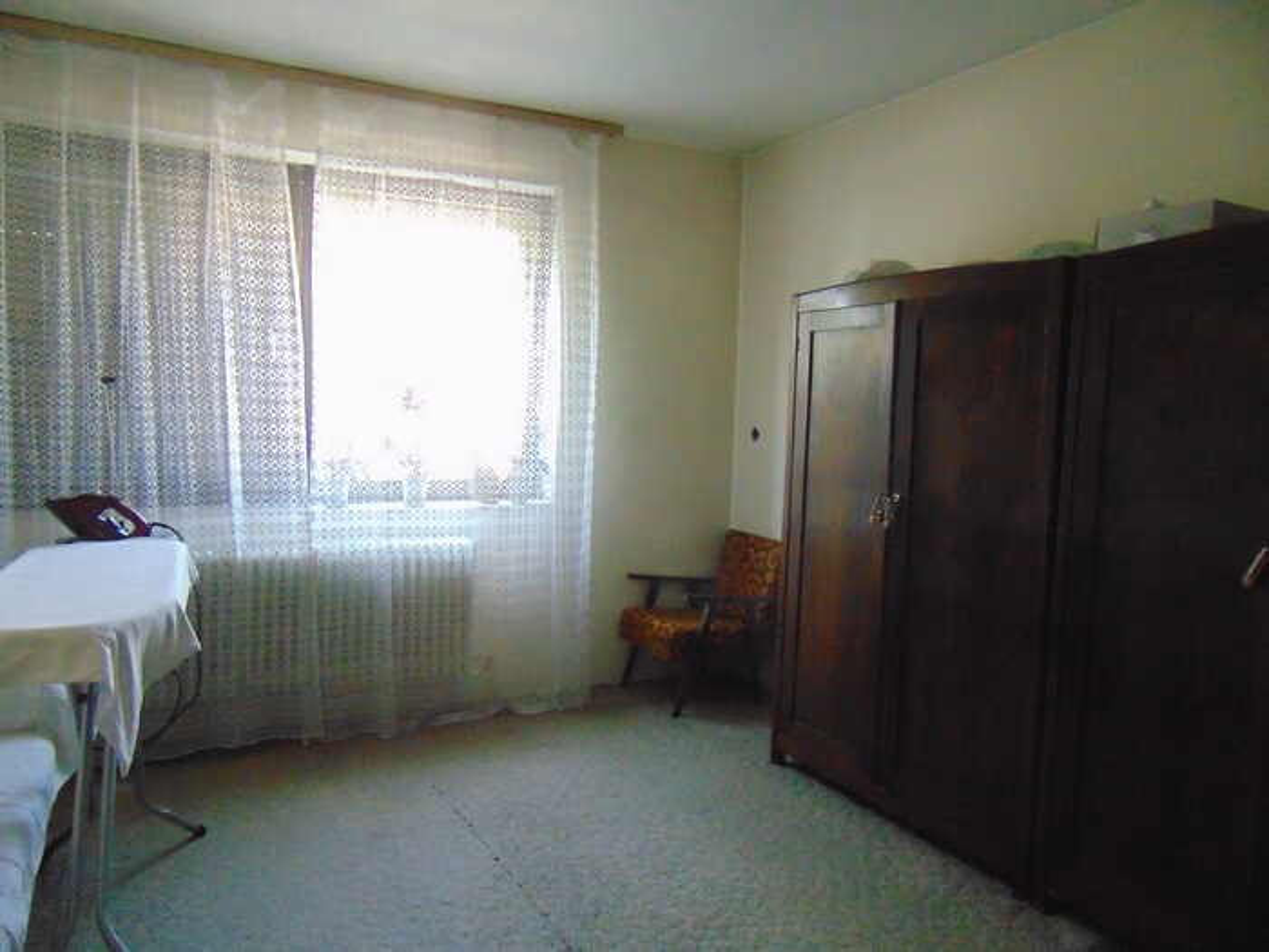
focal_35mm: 25
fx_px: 916
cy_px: 476
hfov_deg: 69.4
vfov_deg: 54.9
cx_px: 634
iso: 800
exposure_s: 1/50
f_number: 3
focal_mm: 4.5
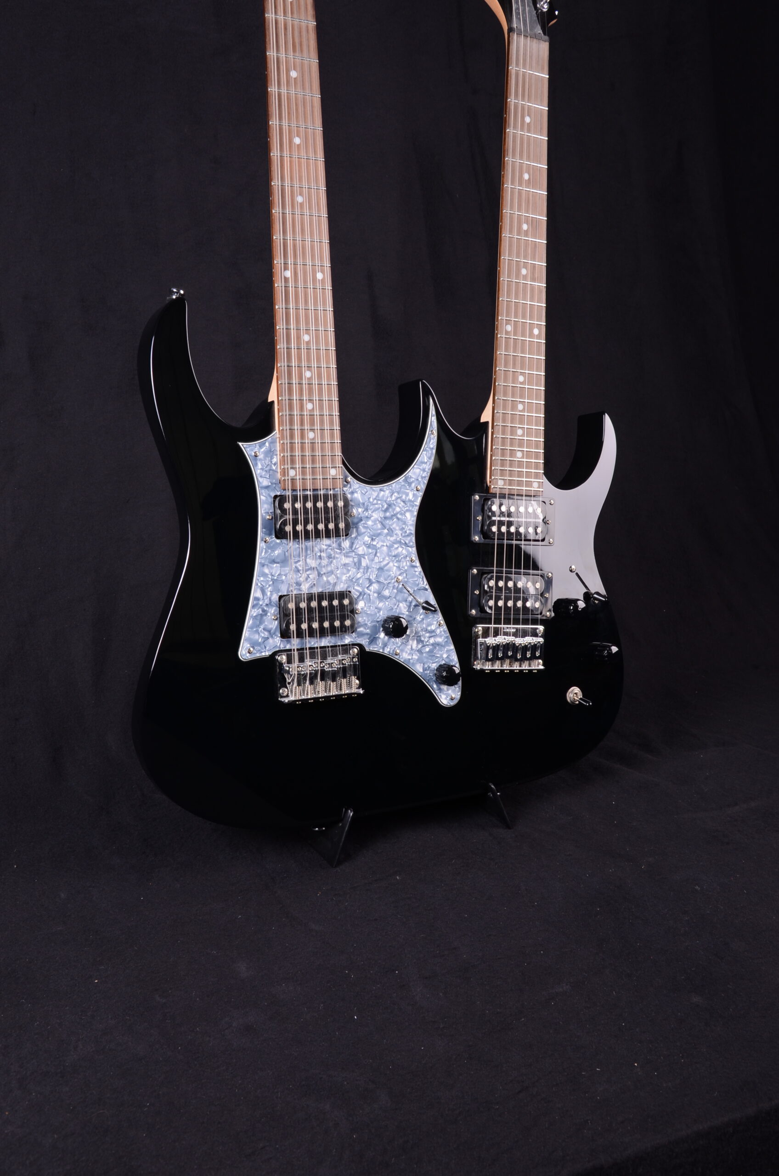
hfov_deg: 36.7
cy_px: 588
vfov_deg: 53.2
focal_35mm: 36
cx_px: 390
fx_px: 1174
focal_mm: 24
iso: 200
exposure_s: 1/200
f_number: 11
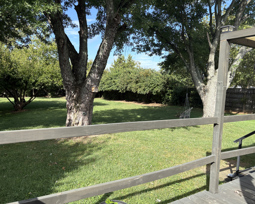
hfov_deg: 62.2
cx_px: 124
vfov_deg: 51.5
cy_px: 101
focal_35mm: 28
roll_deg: -2.1
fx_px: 211
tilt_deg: -3.1
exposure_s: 1/1337
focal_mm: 5.96
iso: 50
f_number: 1.6
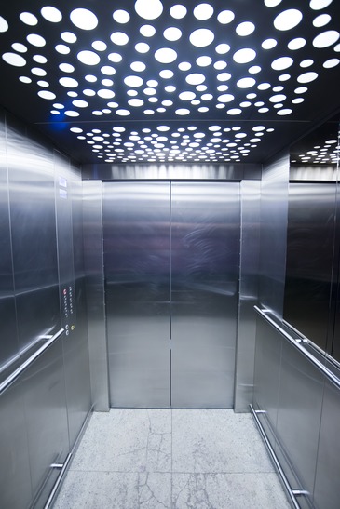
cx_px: 170
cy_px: 254
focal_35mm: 18
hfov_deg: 67.4
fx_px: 255
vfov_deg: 90.0
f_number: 3.5
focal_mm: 18
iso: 1000
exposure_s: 1/13
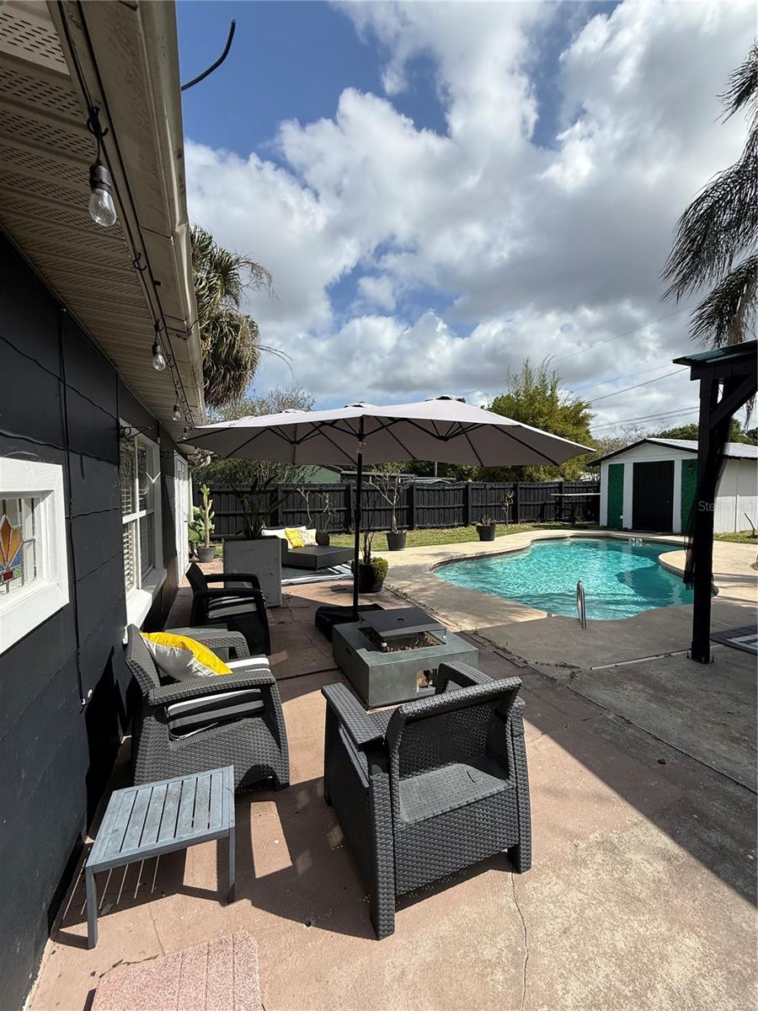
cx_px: 379
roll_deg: +0.2
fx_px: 409
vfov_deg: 102.1
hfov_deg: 85.7
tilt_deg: -2.5
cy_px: 506
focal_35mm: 14
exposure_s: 1/2611
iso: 50
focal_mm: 2.22
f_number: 2.2
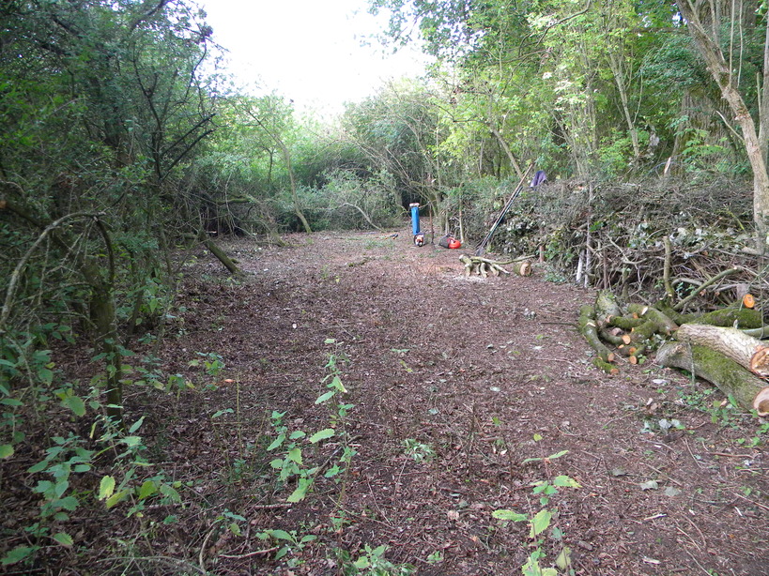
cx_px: 384
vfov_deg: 49.7
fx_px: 622
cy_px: 288
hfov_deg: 63.5
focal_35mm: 28
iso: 283
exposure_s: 1/60
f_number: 3.5
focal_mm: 5
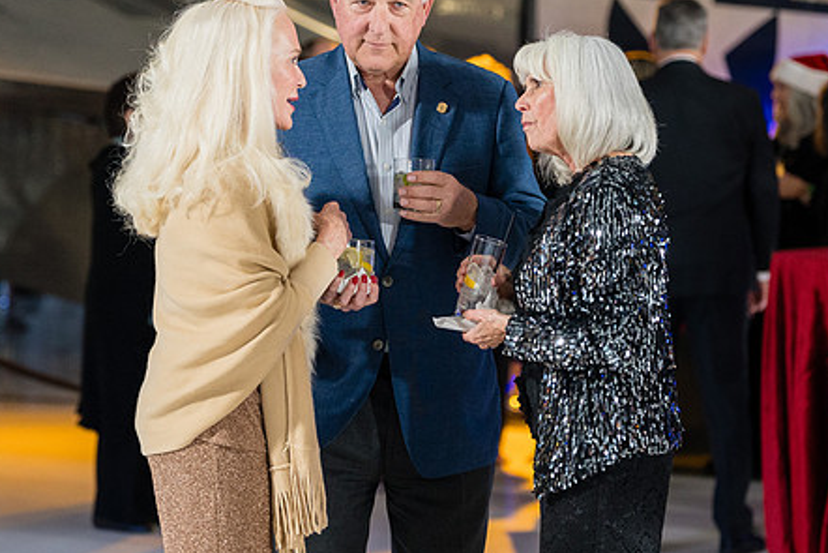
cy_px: 241
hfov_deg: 14.5
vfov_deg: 9.7
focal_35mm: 141
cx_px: 425
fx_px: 3244
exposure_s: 1/250
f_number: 2.8
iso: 3200
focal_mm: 102
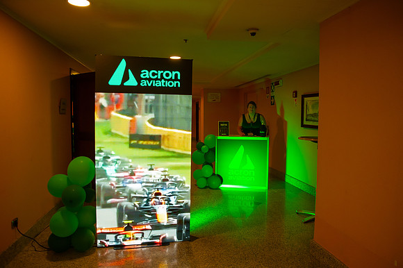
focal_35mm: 26
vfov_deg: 50.2
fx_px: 286
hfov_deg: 70.2
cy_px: 134
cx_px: 202
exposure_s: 1/200
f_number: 2.8
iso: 1250
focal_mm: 24
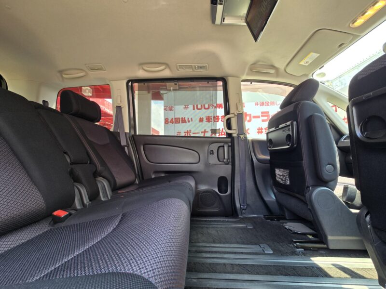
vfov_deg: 89.9
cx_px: 193
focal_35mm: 13
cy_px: 144
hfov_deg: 106.2
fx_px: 145
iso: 80
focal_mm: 2.2
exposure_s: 1/100
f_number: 2.2
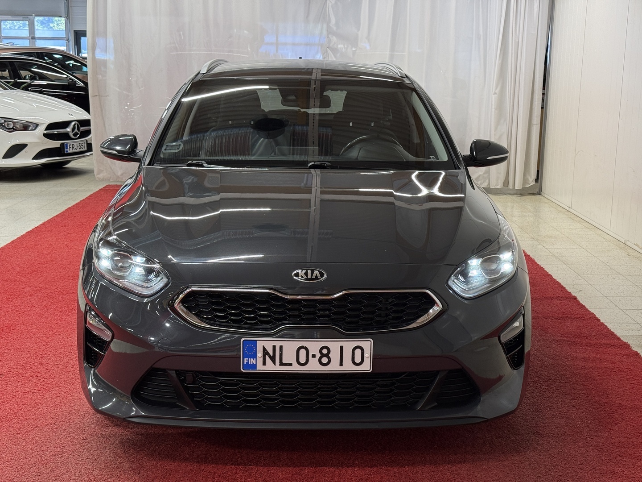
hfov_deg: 39.7
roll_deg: -1.0
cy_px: 241
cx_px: 321
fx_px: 890
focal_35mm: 48
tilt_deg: -10.8
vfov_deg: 30.3
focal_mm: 6.76
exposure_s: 1/77
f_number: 1.78
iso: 80
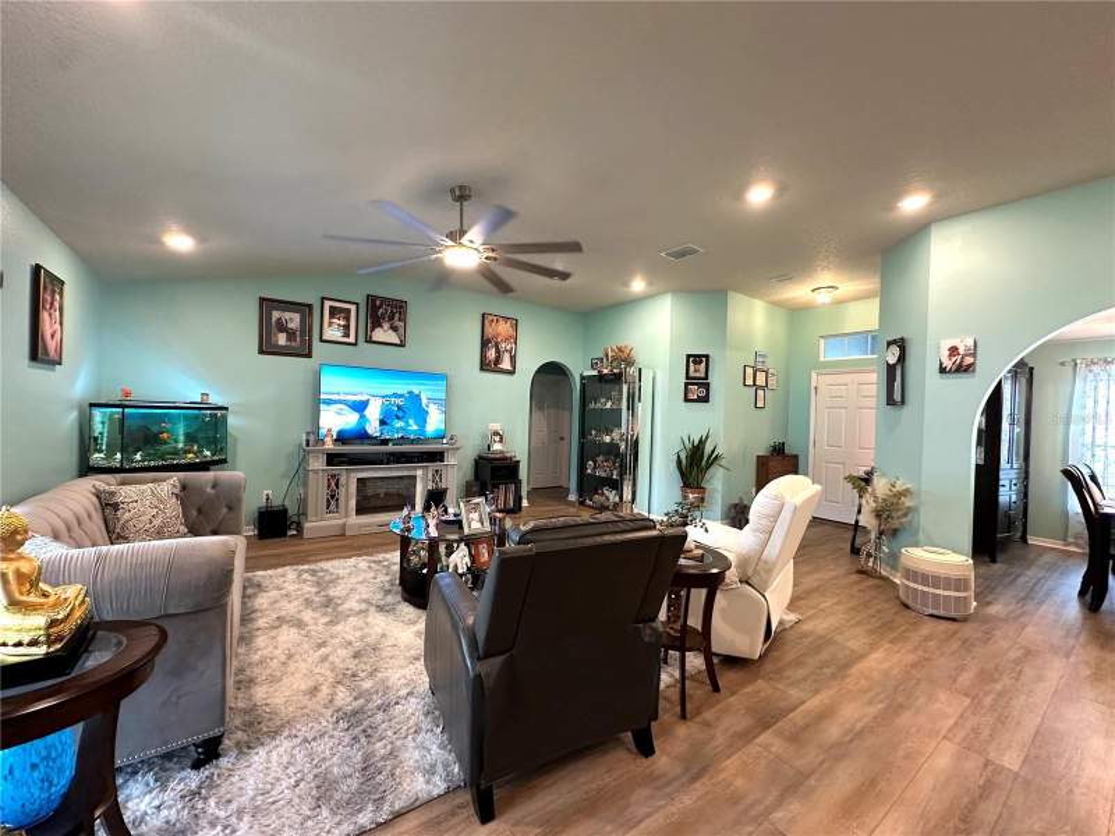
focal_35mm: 14
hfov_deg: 102.1
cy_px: 418
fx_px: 451
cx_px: 558
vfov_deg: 85.7
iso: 250
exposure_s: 1/60
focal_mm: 2.22
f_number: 2.2
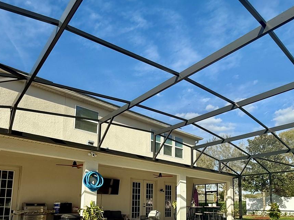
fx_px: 221
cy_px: 176
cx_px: 170
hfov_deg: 66.9
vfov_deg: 49.9
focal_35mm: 26
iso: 50
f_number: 2.2
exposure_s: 1/1211
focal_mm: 2.22
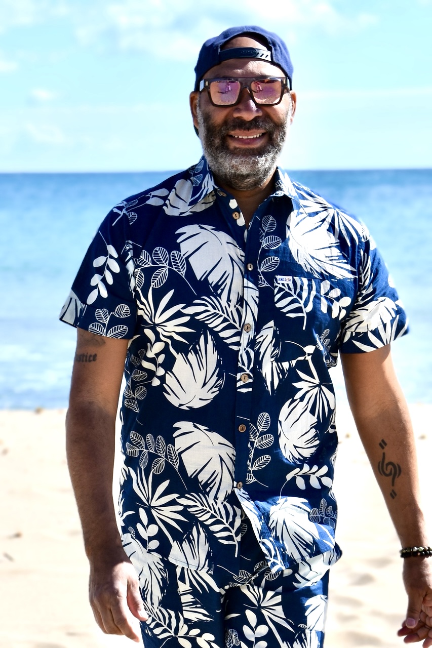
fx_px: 1215
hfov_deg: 20.2
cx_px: 216
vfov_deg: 29.9
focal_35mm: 68
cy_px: 324
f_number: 8
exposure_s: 1/500
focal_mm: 45
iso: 140
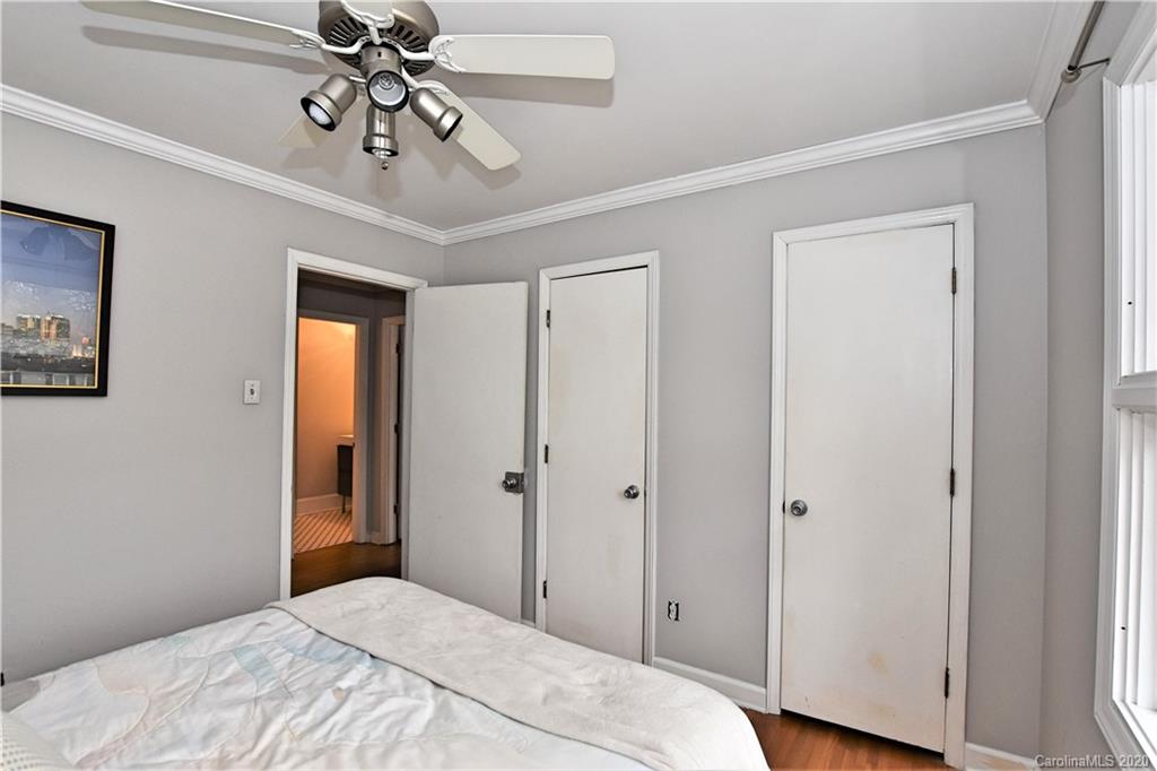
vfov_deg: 77.3
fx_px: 482
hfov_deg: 100.4
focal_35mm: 15
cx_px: 578
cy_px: 386
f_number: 5
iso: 800
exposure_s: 1/100
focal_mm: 10
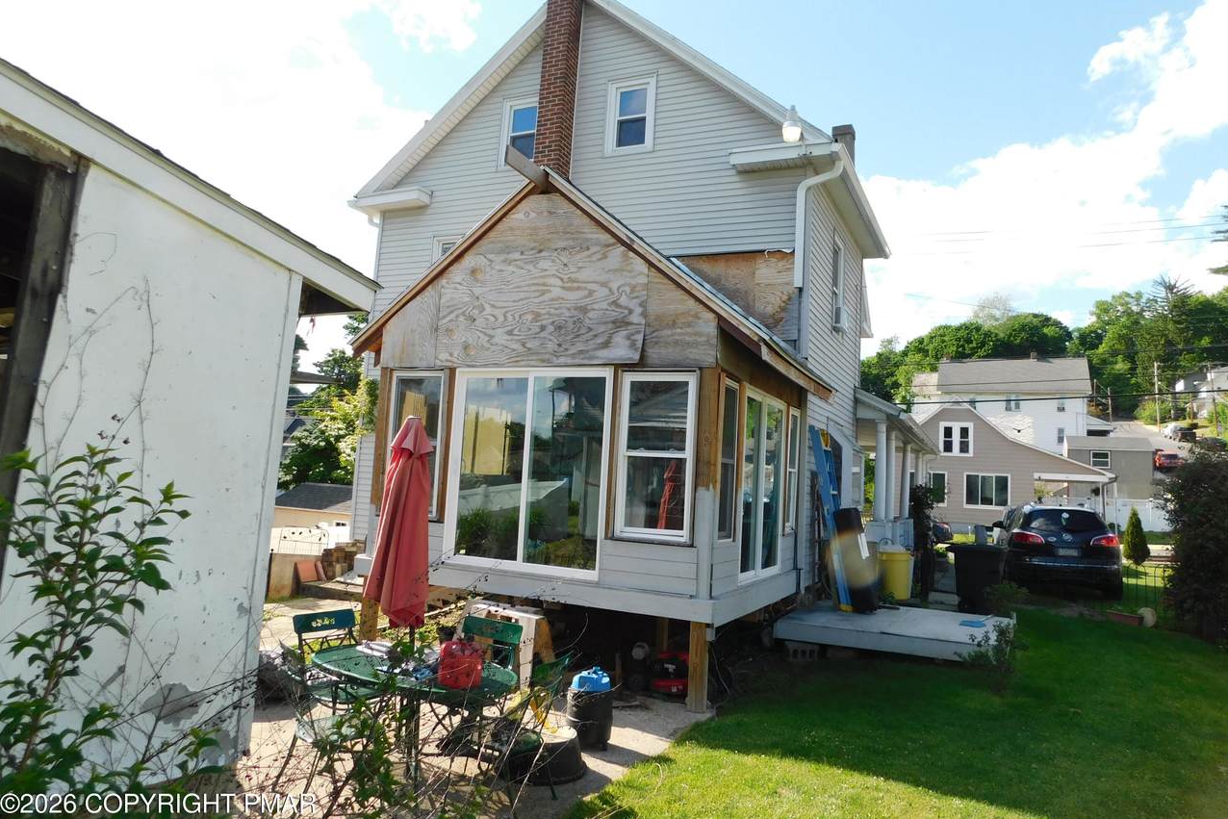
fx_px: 819
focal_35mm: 24
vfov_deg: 53.1
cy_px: 384
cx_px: 614
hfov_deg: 73.7
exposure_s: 1/640
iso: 125
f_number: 3
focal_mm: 4
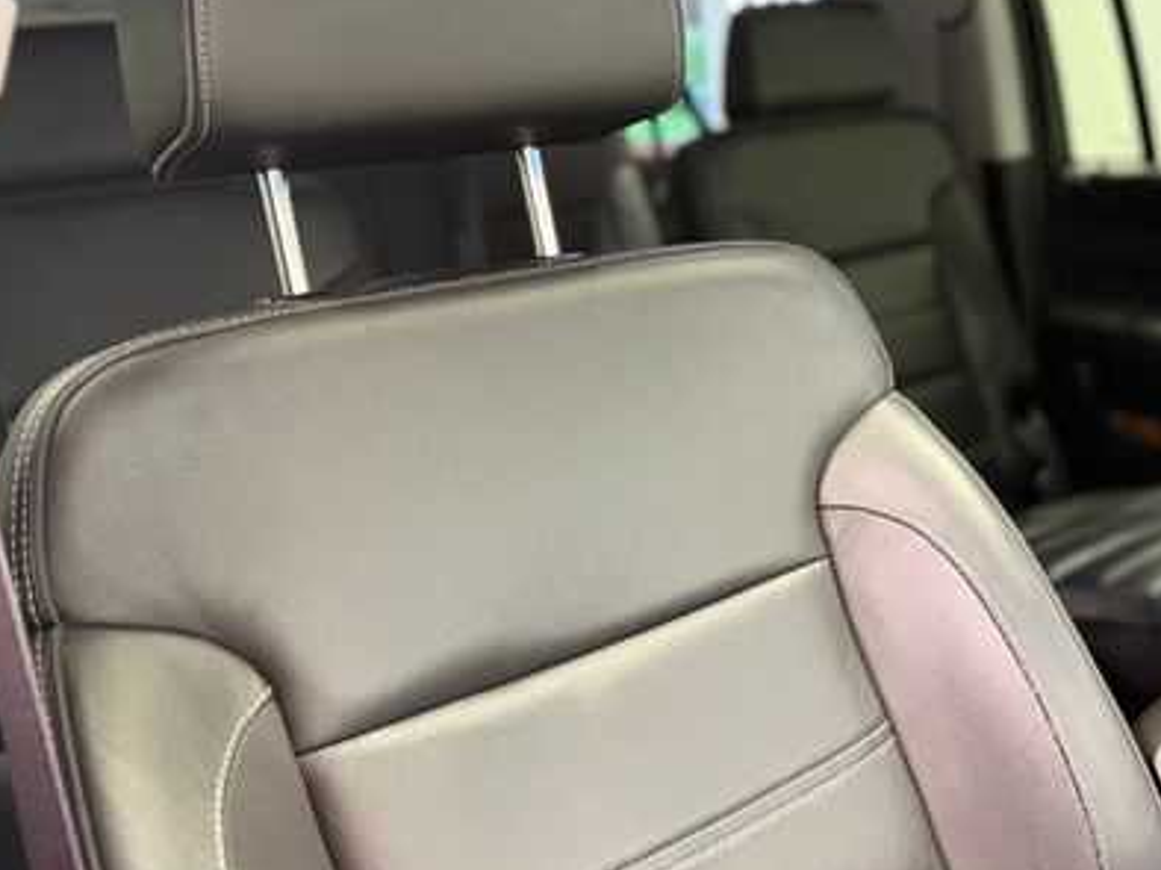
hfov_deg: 46.3
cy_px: 386
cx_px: 860
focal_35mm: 39
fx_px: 1307
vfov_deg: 36.7
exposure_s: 1/60
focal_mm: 6.76
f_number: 1.78
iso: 640
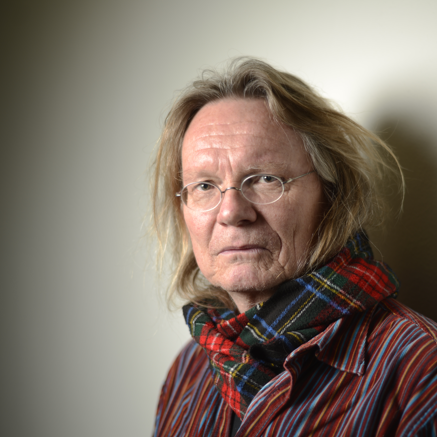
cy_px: 218
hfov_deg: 26.3
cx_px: 292
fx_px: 928
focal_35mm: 65
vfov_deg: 26.5
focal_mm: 50
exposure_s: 1/200
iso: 50
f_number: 1.8
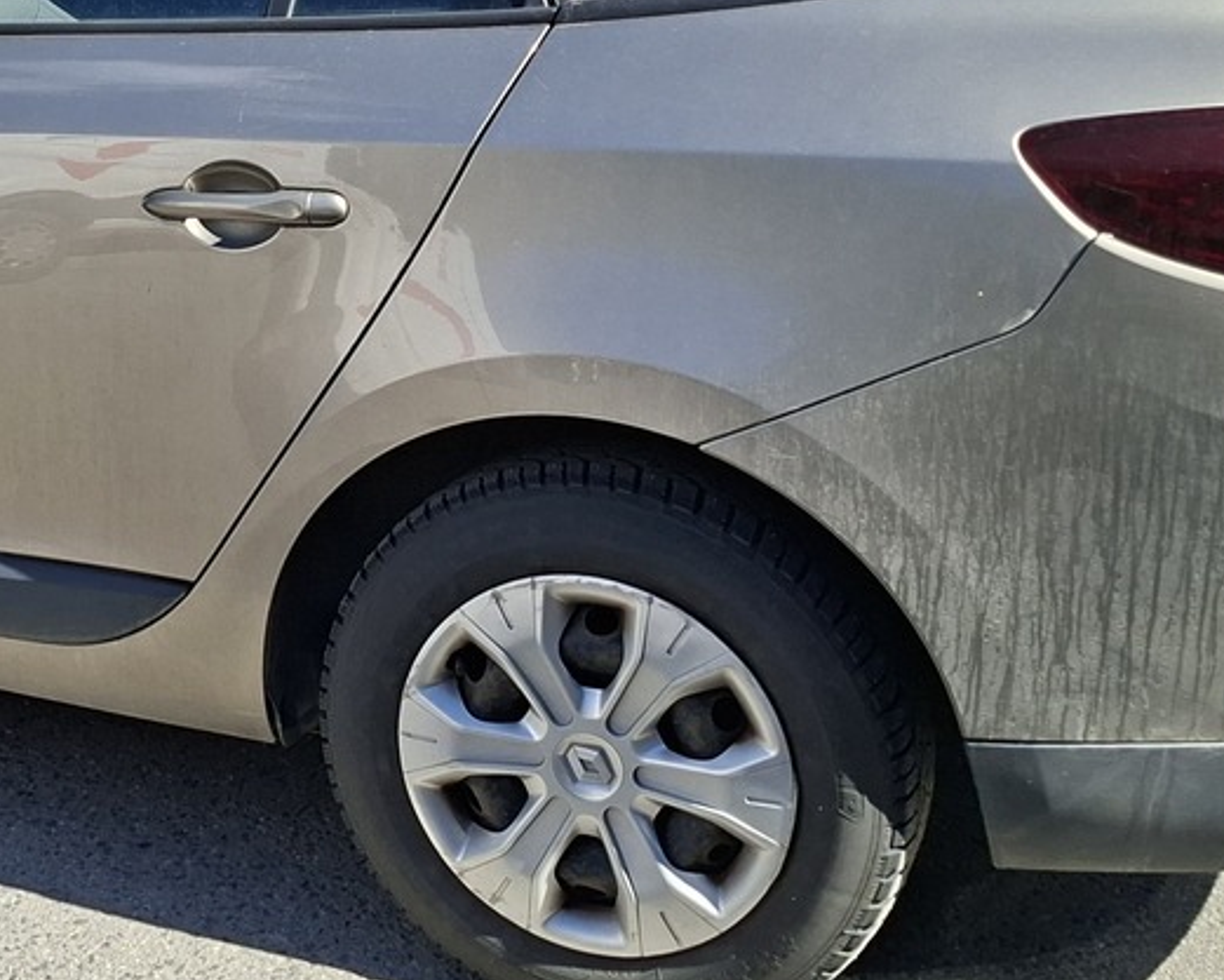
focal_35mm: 62
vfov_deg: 24.4
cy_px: 301
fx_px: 2246
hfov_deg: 29.3
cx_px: 132
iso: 50
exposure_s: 1/2315
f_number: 1.8
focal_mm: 5.54
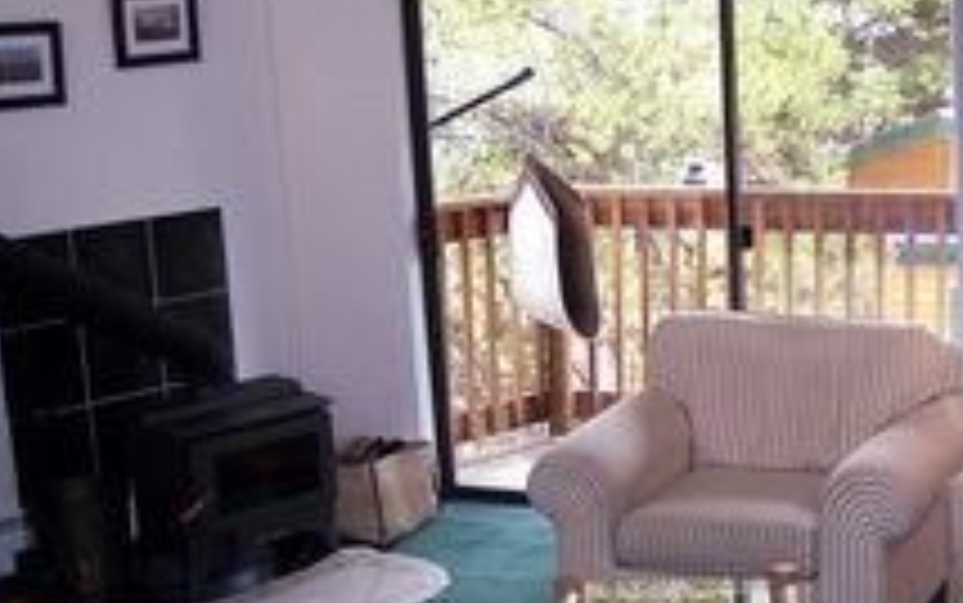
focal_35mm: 71
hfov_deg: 28.6
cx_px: 711
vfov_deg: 18.3
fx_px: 1864
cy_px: 374
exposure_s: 1/60
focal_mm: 8
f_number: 2.8
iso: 140
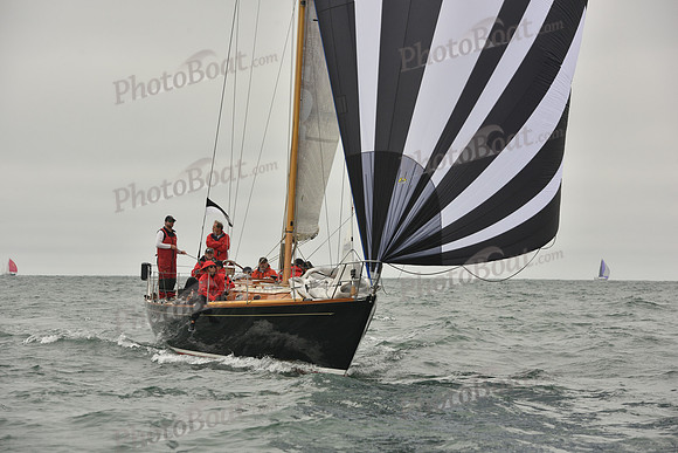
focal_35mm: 160
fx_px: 3014
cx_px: 339
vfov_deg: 8.6
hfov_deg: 12.8
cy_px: 226
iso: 320
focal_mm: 160
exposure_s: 1/800
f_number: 10
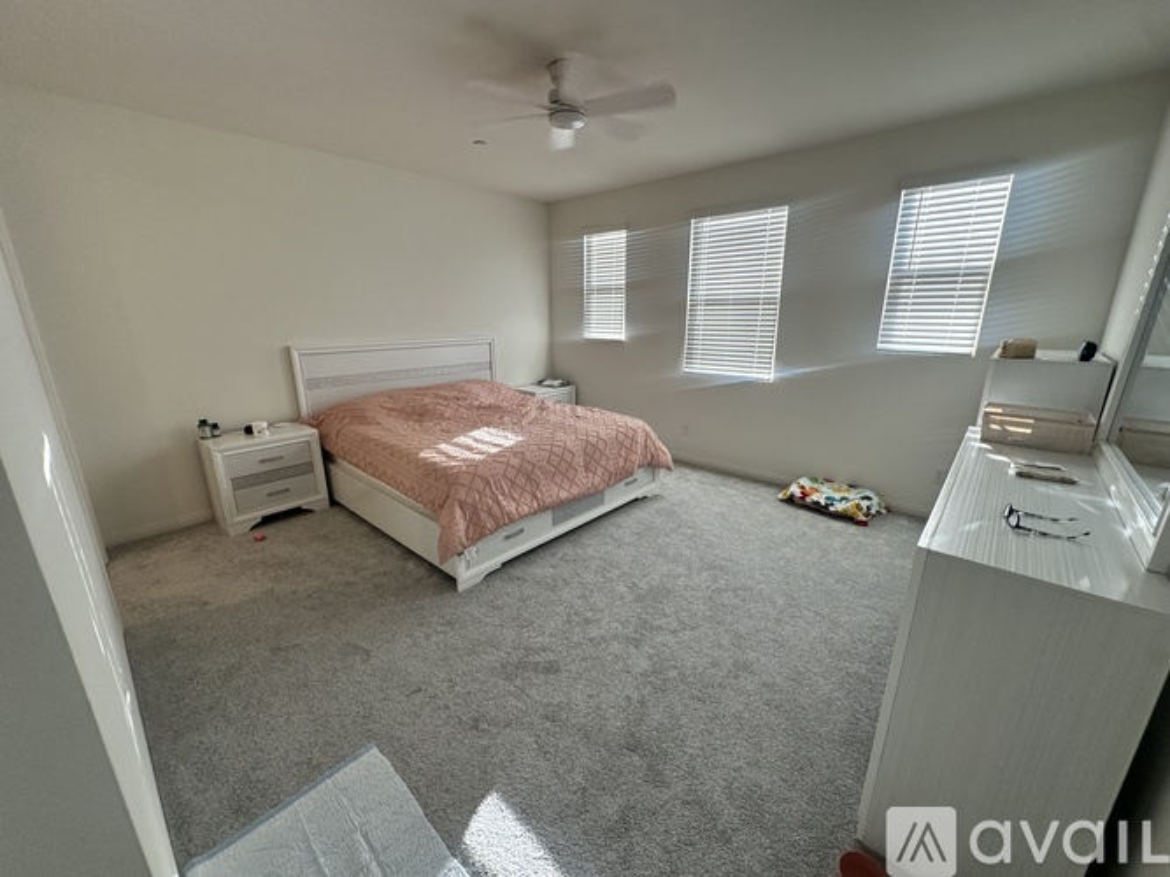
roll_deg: +0.2
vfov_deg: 85.7
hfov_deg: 102.1
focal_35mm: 14
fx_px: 473
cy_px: 438
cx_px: 585
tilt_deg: -14.0
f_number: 2.2
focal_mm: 2.22
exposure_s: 1/120
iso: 125
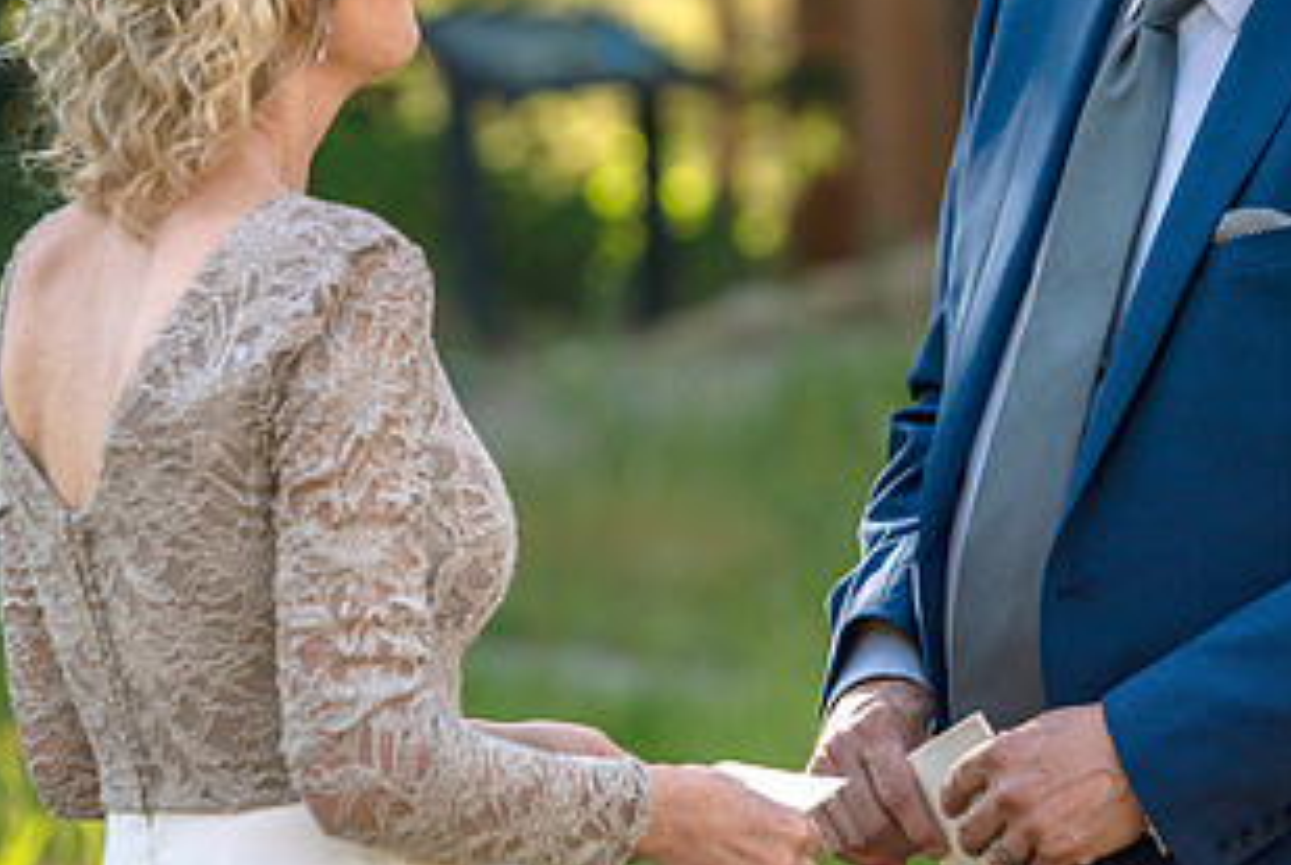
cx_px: 781
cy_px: 173
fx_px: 9086
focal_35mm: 253
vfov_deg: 5.4
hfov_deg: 8.1
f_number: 3.5
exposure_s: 1/800
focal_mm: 135
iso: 100
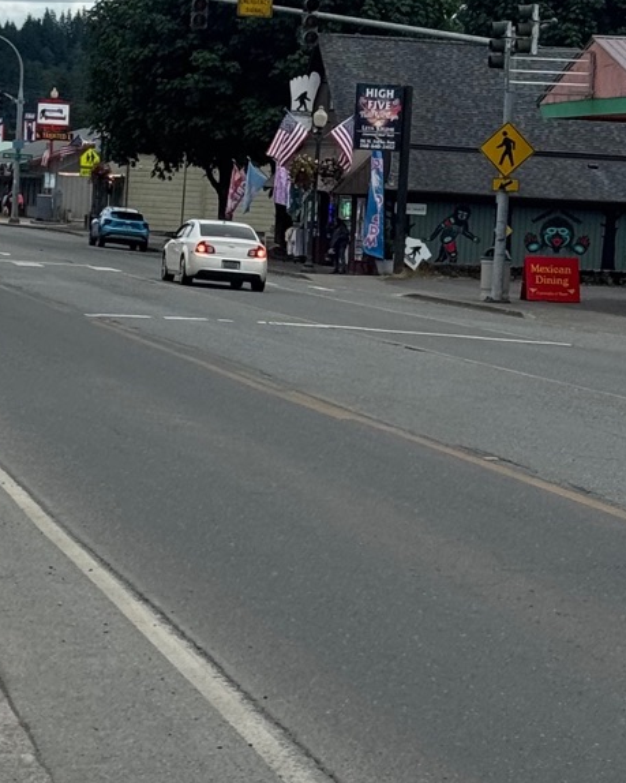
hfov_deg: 10.5
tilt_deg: -1.4
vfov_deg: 13.1
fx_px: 3405
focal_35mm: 147
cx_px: 136
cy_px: 209
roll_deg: -2.4
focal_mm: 6.76
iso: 64
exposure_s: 1/980
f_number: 1.78
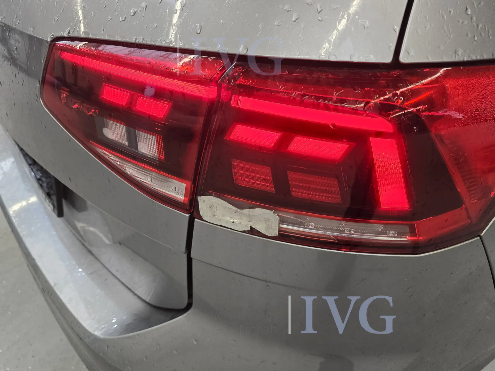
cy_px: 186
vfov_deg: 58.9
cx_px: 248
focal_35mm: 23
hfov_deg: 73.9
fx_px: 329
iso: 160
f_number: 1.7
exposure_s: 1/100
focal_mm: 6.3
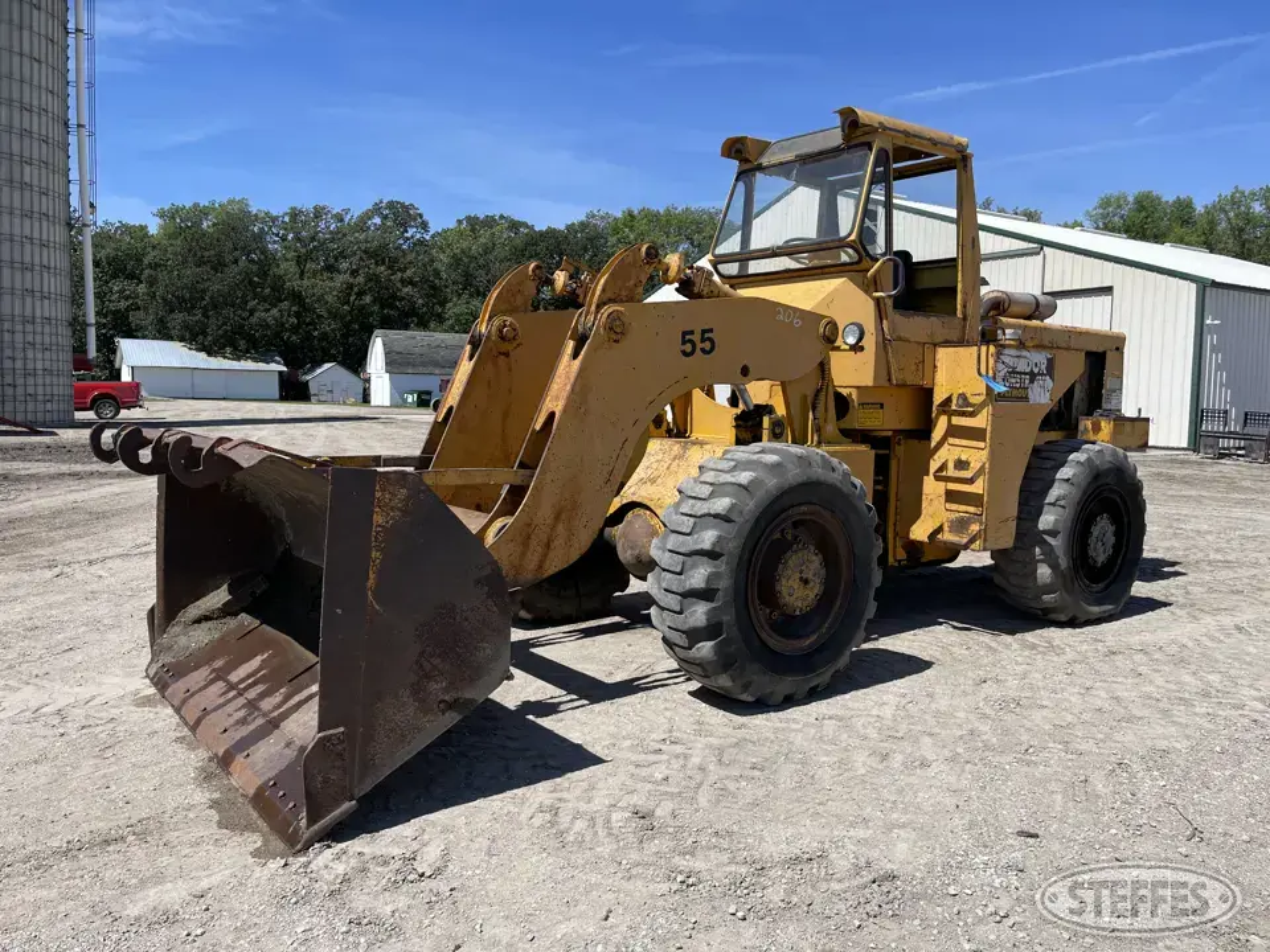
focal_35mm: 26
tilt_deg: -4.3
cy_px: 476
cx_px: 635
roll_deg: -1.2
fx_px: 954
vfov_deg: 53.1
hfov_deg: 67.3
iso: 32
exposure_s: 1/3165
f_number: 1.6
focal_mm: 5.1
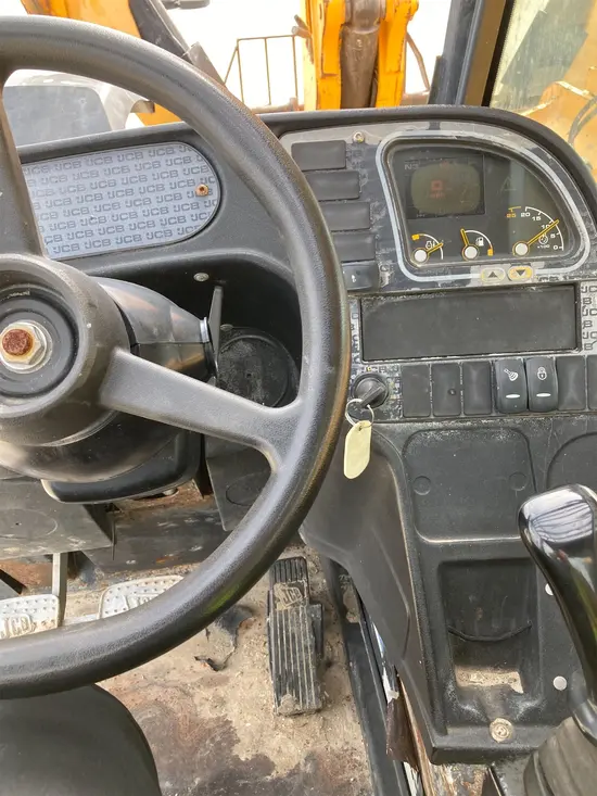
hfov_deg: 49.8
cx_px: 298
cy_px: 398
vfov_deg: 63.4
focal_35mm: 28
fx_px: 644
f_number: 1.8
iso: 25
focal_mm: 3.99
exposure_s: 1/121
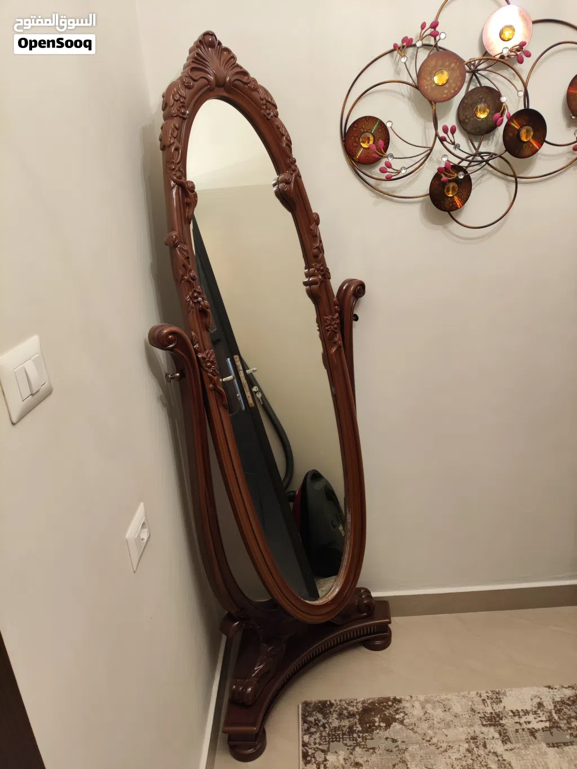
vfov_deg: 71.6
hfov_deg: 56.8
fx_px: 533
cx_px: 288
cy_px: 384
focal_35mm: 24
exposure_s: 1/33.3
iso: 374
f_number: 1.8
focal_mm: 4.68
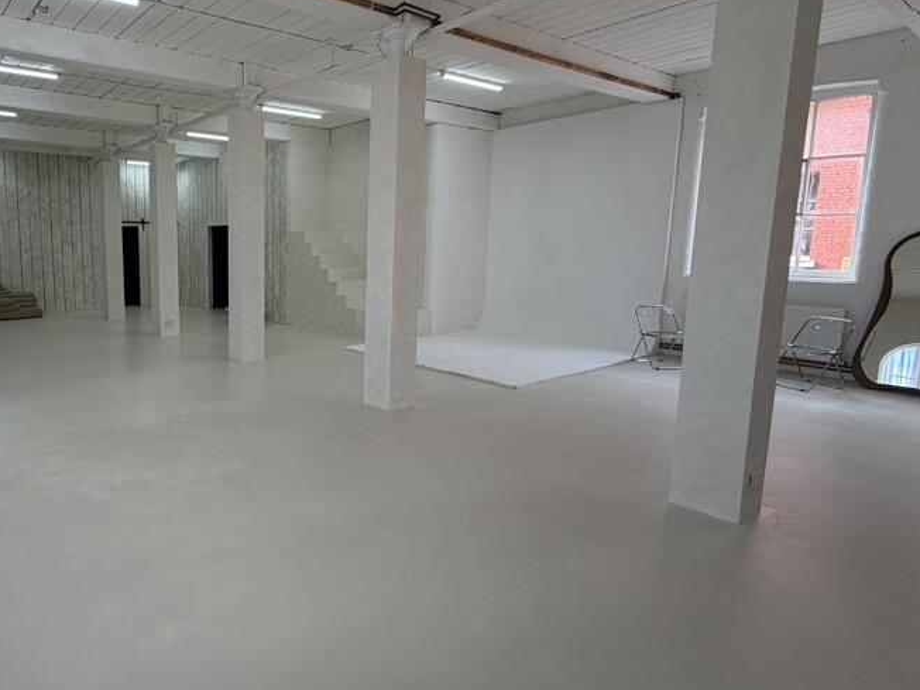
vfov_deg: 61.0
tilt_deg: -7.3
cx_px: 268
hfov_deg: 72.7
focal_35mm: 22
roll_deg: +0.9
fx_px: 585
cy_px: 322
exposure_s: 1/121
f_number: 2.2
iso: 100
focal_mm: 2.22
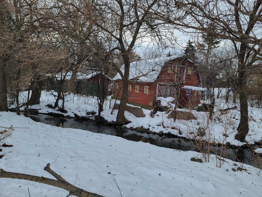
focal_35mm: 24
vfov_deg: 56.8
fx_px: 182
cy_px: 98
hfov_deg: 71.6
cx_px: 131
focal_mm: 6.7
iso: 16
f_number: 1.8
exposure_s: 1/463
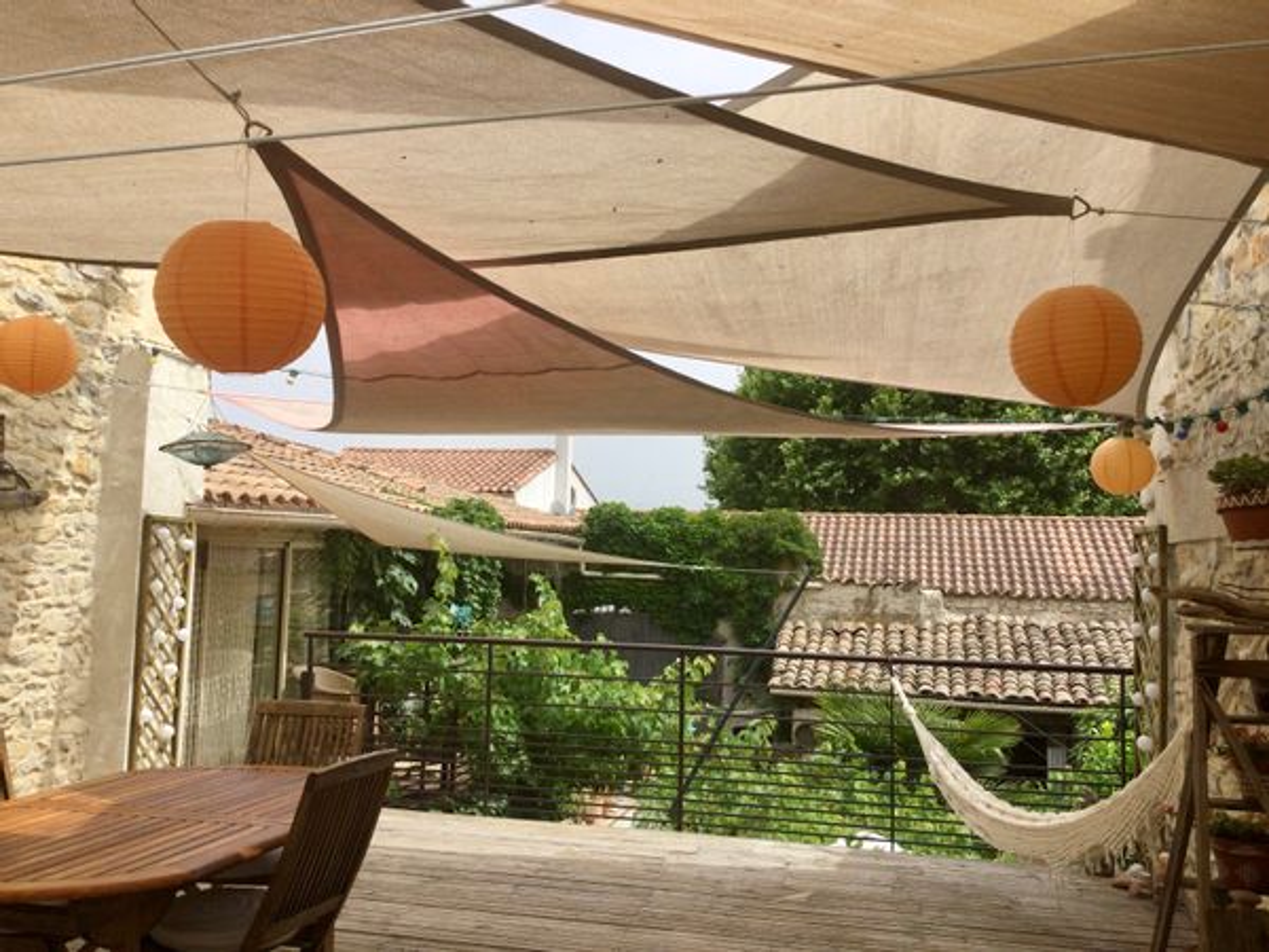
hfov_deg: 58.4
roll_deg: -1.0
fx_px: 1136
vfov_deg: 45.4
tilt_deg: +5.3
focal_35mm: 31
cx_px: 634
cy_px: 476
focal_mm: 3.3
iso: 25
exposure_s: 1/1006
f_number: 2.4
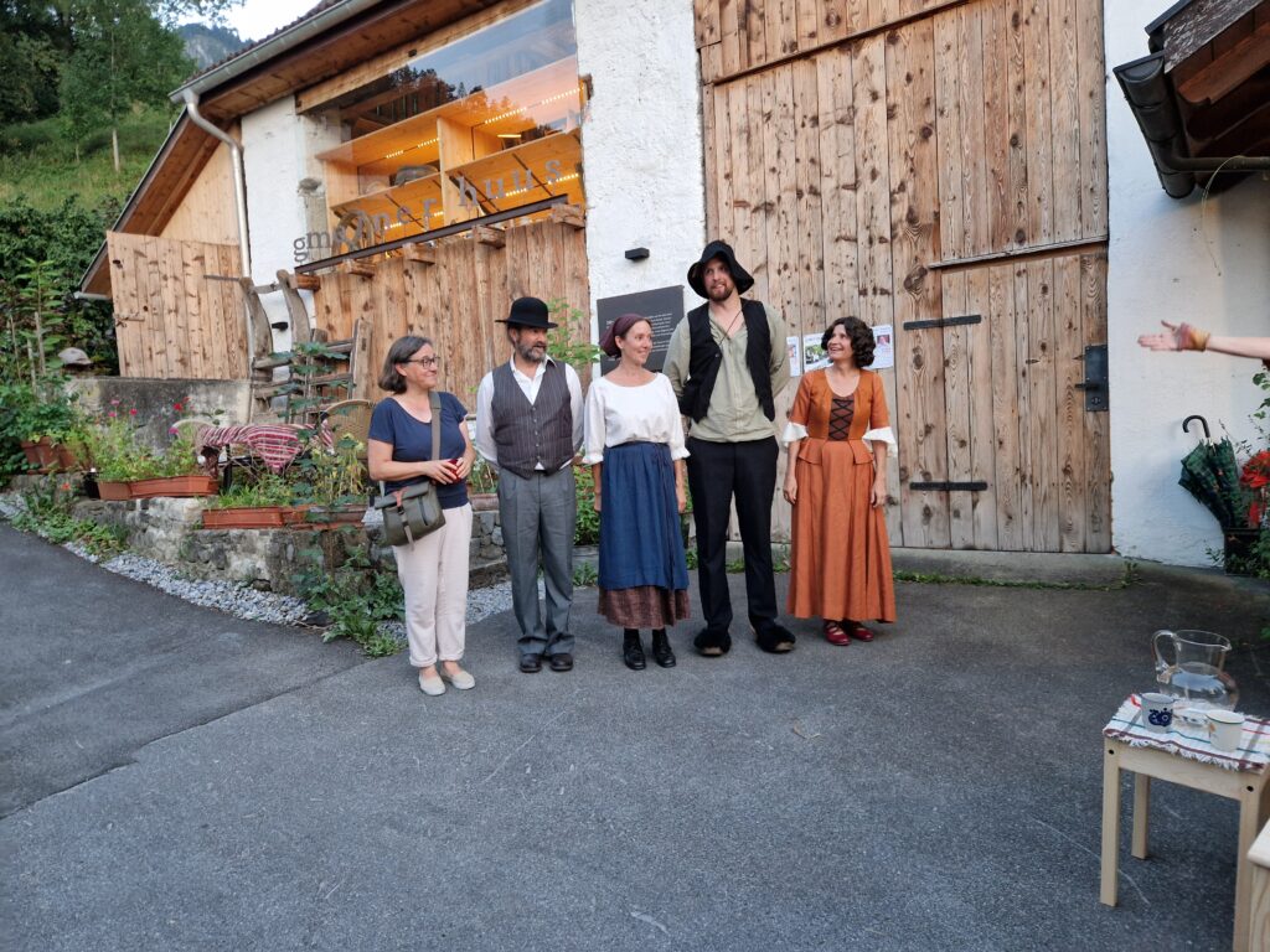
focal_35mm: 23
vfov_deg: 58.9
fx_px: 844
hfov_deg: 73.9
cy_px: 476
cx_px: 635
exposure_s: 1/100
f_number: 1.8
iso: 320
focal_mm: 5.4
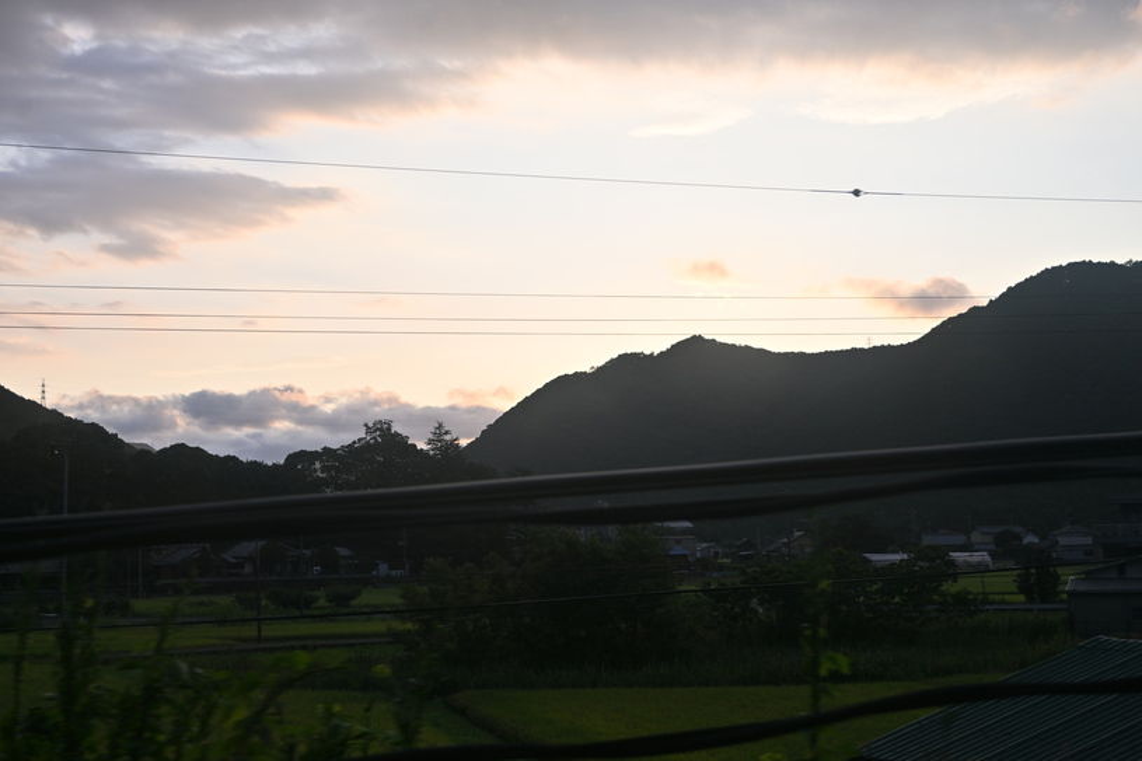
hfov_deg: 35.1
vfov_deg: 23.8
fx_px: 1808
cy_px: 380
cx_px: 571
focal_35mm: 57
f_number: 6.3
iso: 100
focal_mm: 38
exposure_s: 1/320
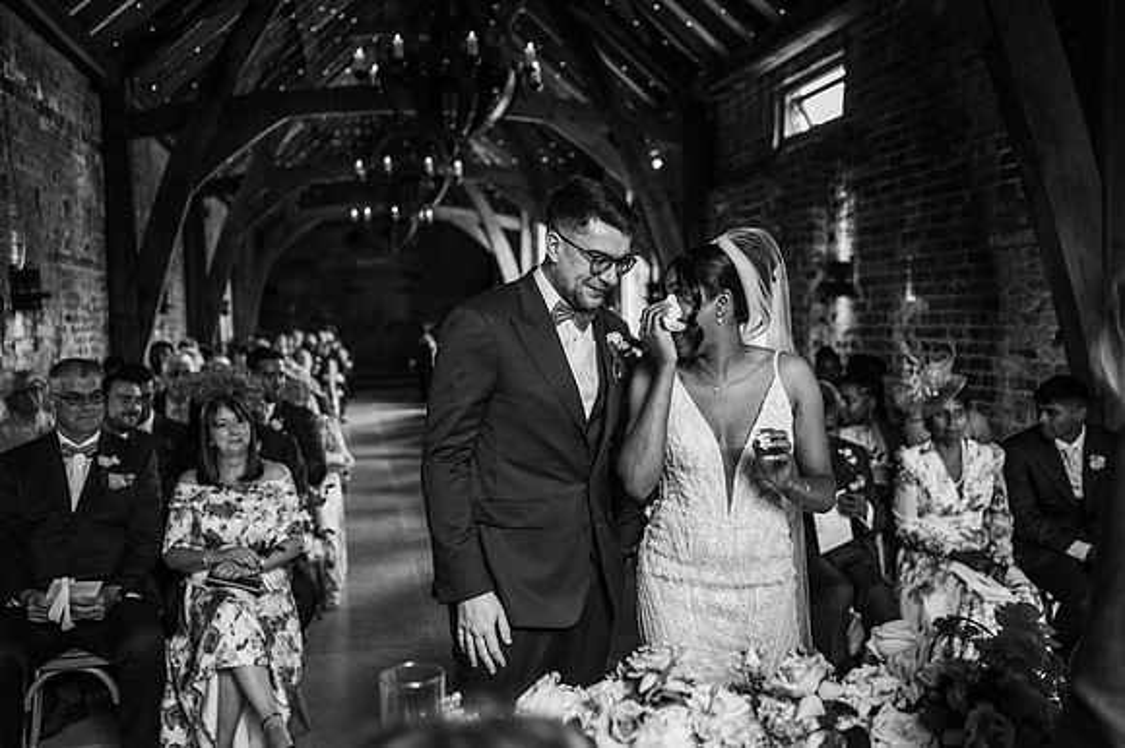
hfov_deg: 54.5
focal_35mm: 35
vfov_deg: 37.8
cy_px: 374
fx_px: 1093
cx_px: 562
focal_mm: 35
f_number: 2
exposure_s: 1/200
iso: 500
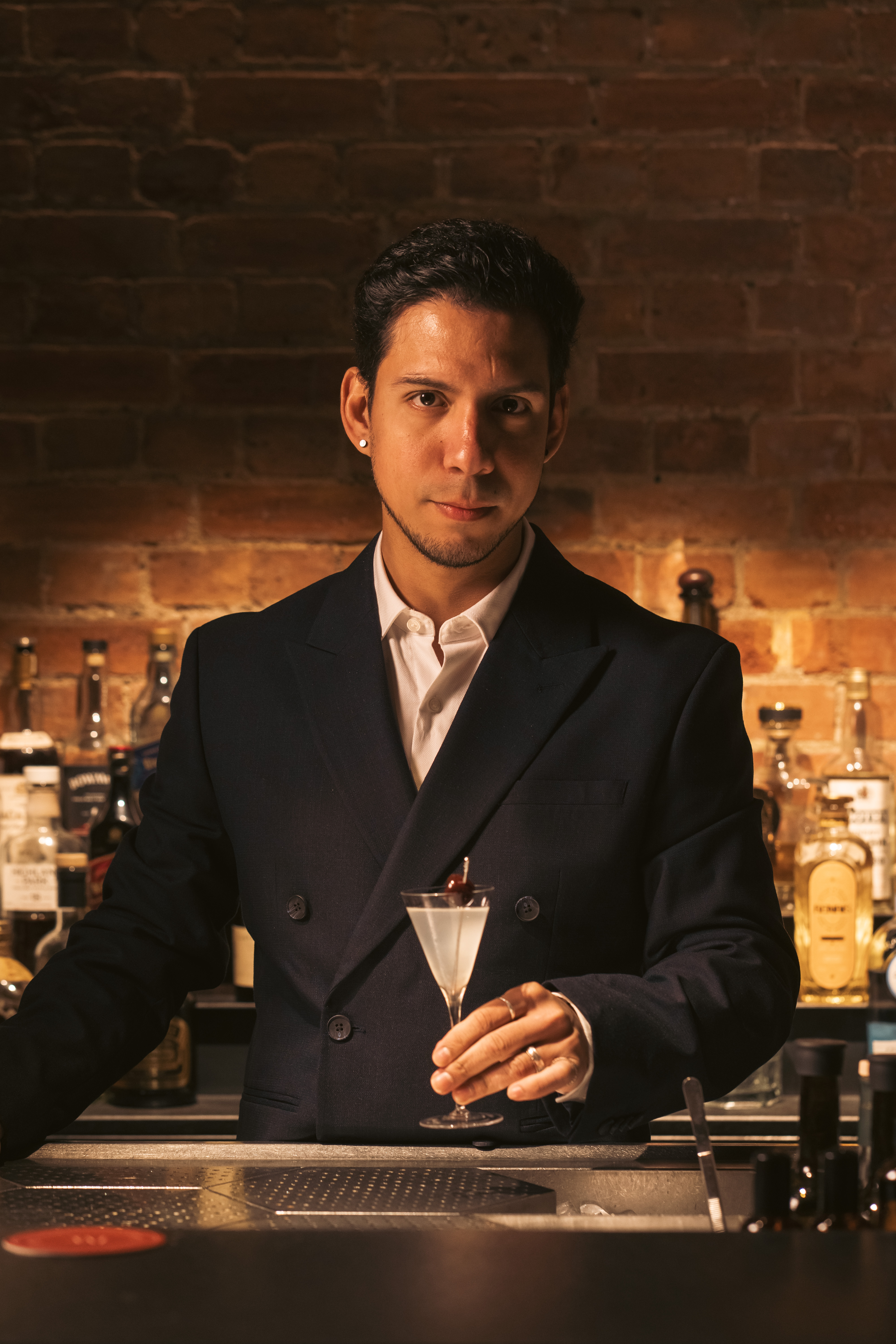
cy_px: 672
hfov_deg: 16.1
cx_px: 448
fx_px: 3173
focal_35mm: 85
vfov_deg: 23.9
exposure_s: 1/125
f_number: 4.5
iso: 1000
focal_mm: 85
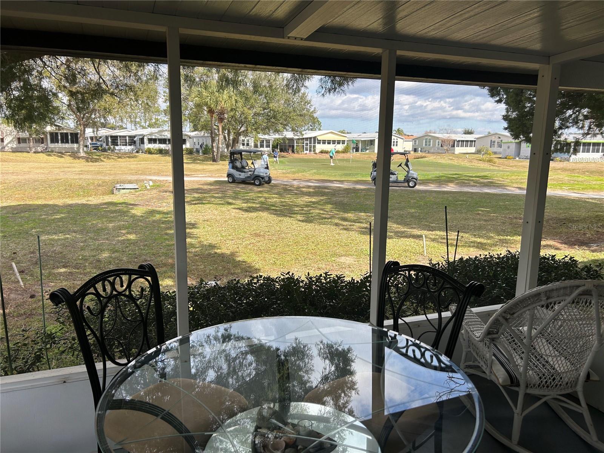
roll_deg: -0.5
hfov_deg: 67.3
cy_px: 226
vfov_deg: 53.1
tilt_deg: -11.0
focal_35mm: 26
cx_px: 302
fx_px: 454
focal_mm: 5.7
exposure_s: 1/1159
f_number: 1.5
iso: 50
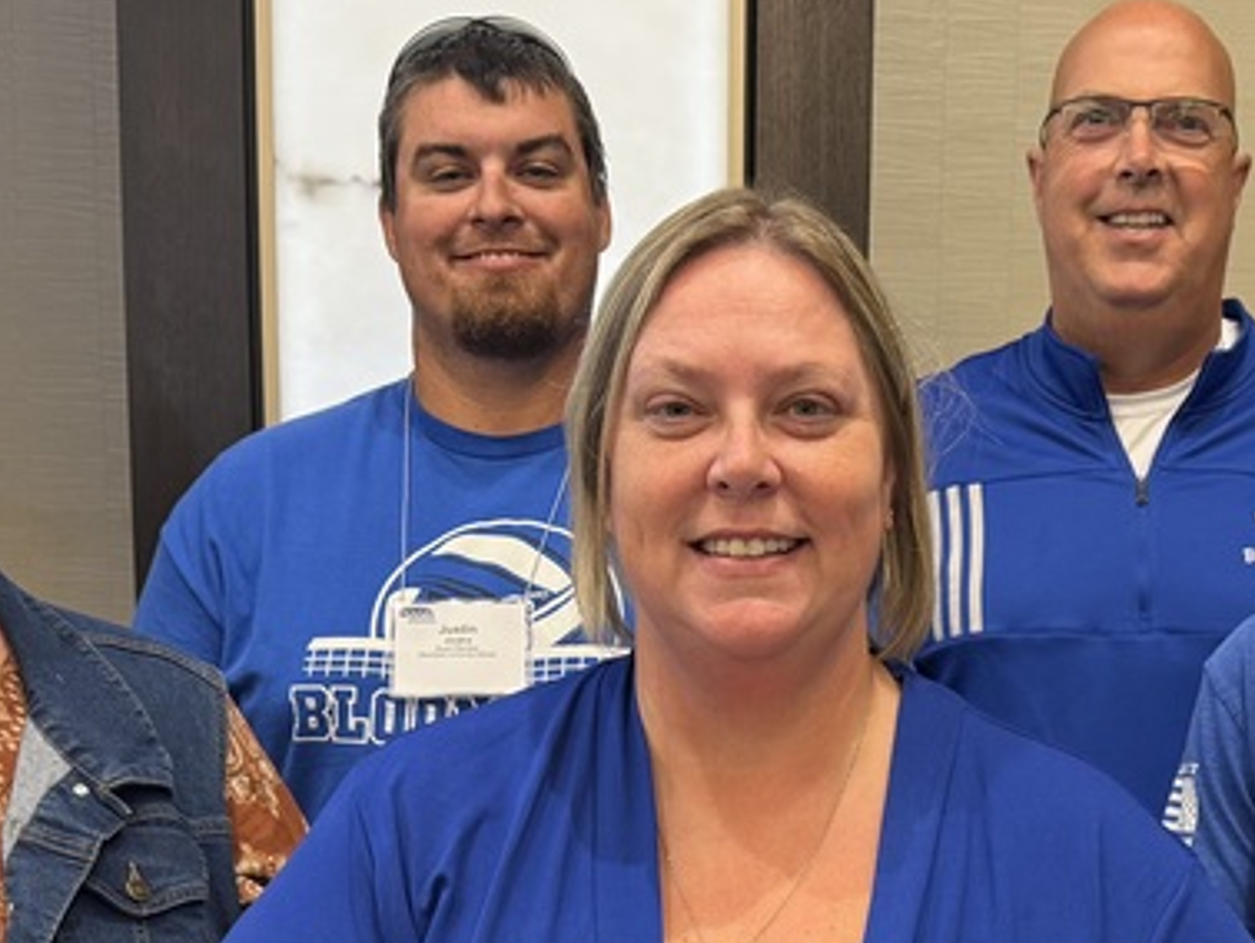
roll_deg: -0.5
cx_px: 850
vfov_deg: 21.7
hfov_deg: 29.6
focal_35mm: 65
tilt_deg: -9.5
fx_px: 2358
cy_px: 983
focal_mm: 6.76
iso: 200
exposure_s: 1/60
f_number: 1.78
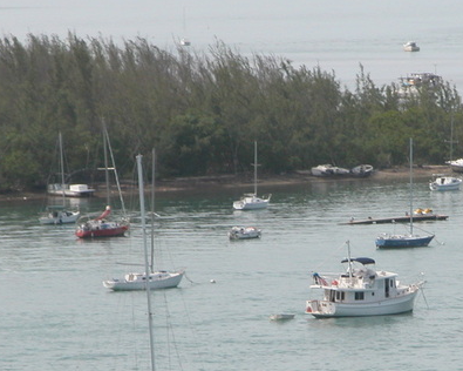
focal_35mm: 664
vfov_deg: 2.3
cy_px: 249
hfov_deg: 2.9
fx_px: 9099
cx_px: 400
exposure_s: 1/364
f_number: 6.6
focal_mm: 71.2
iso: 100
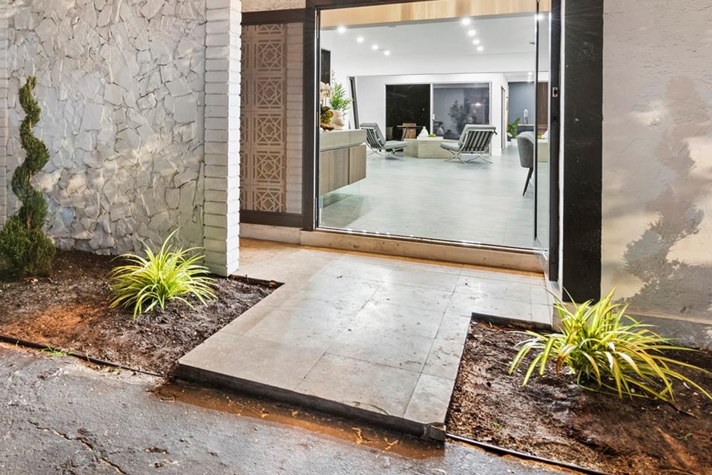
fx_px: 593
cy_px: 111
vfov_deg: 42.1
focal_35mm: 30
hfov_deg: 59.9
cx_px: 214
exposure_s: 15
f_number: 8
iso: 800
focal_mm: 18
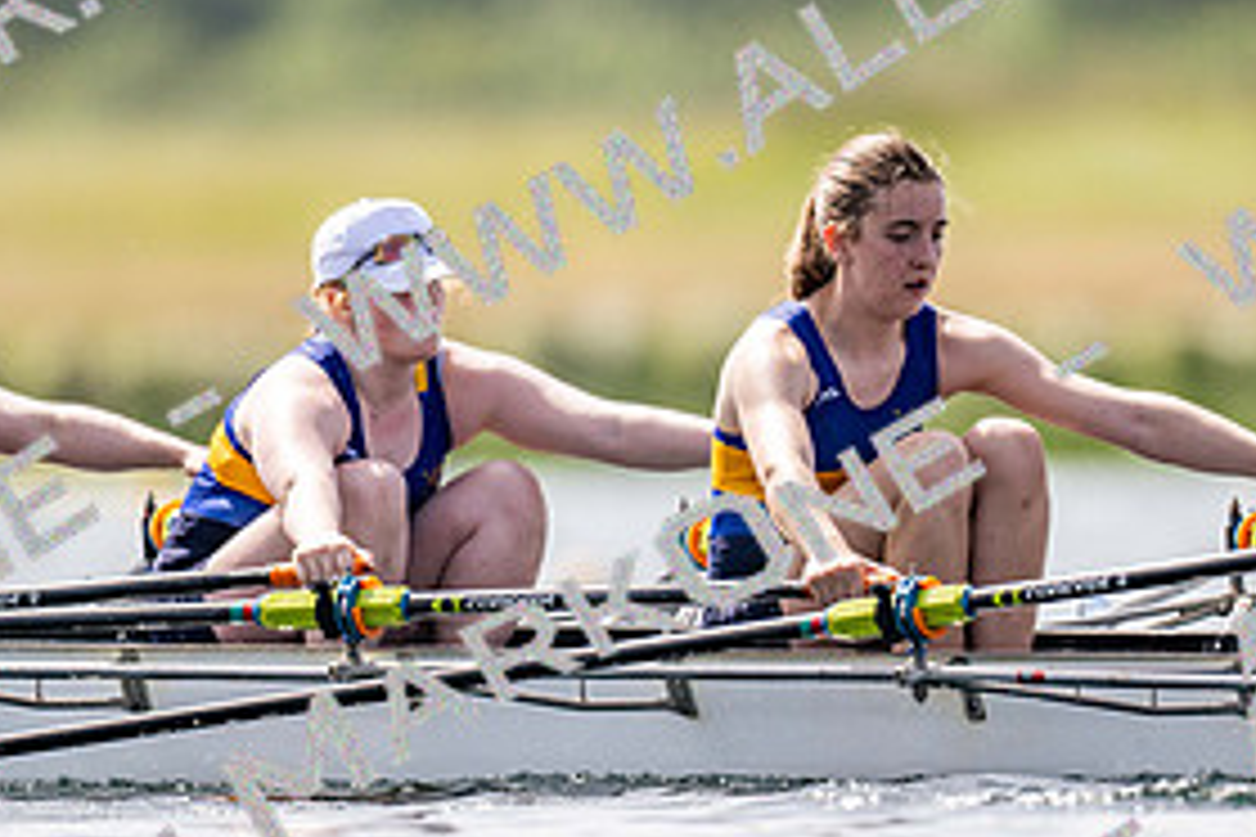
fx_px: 43503
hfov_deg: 1.7
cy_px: 385
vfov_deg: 1.1
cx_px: 851
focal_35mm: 1247
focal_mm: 600
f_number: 4
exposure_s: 1/2500
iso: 200
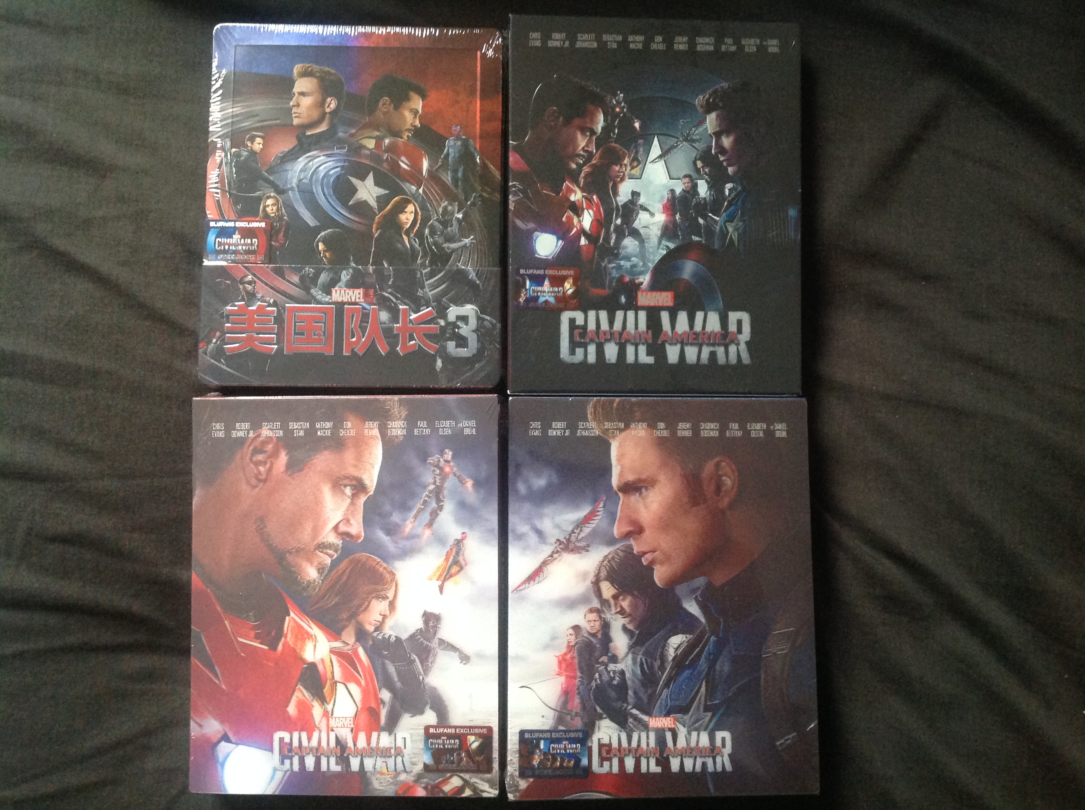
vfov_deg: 40.6
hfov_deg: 52.7
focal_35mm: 35
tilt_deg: -88.9
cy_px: 405
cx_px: 542
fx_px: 1095
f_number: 2.4
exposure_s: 1/15
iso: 320
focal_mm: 4.28
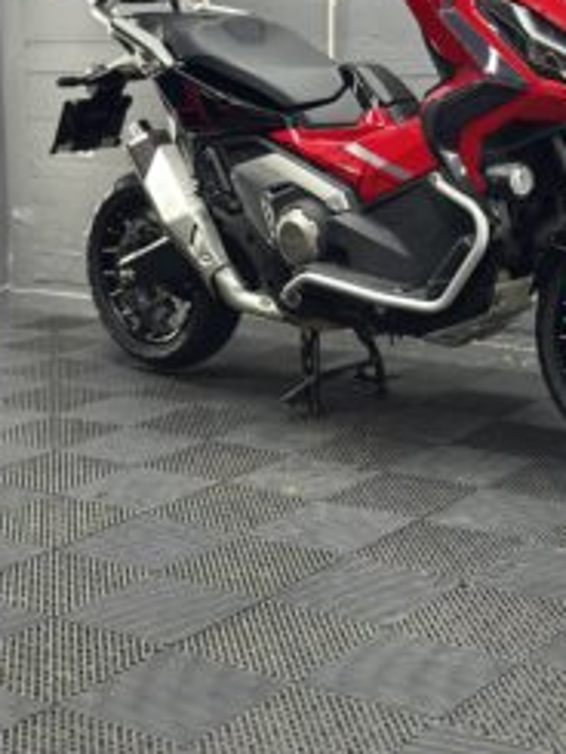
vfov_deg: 26.3
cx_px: 391
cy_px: 186
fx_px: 1590
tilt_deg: -5.3
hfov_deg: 20.1
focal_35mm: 73
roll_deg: +0.0
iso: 125
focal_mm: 6.86
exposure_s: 1/50
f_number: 1.78
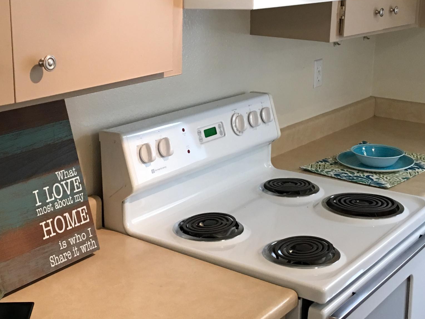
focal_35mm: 57
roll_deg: -0.9
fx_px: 700
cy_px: 133
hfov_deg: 33.8
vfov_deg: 25.6
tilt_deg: -13.2
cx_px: 212
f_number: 2.2
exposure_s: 1/15
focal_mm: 4.15
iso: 64
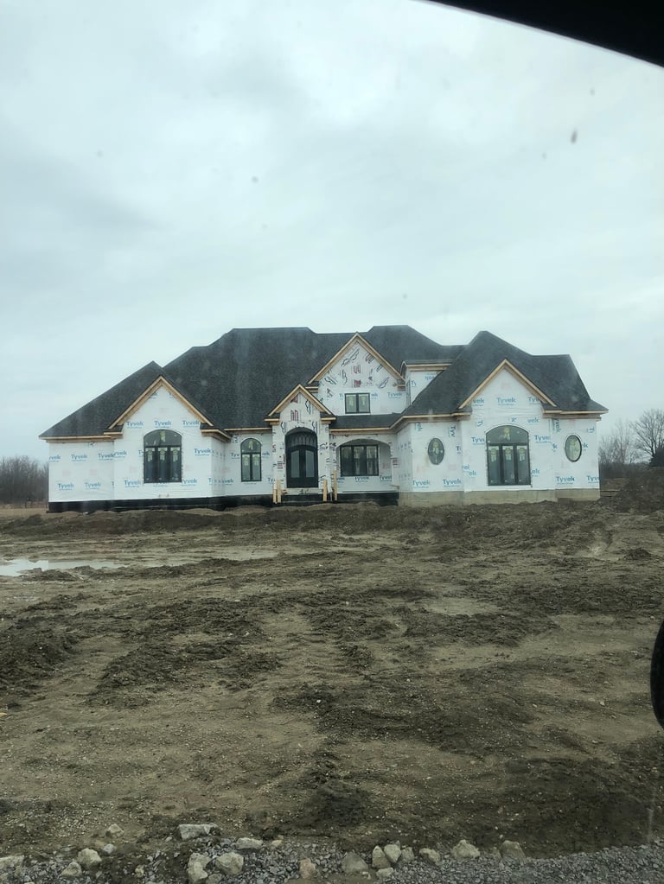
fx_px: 716
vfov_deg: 63.4
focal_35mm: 28
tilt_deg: +5.7
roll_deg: +1.6
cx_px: 332
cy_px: 442
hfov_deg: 49.8
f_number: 1.8
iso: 20
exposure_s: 1/727
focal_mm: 4
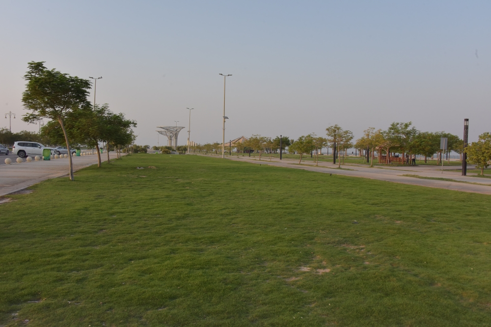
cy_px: 164
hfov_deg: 65.5
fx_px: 382
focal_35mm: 28
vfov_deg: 46.4
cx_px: 246
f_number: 13
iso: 2000
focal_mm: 28
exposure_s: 1/640
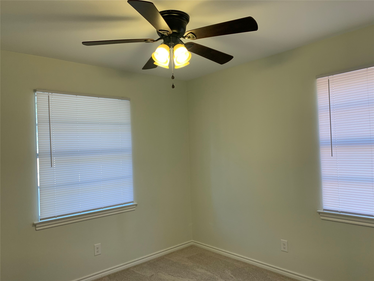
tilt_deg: +1.2
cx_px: 187
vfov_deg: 53.1
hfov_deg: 67.3
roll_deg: +2.4
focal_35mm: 26
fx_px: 281
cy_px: 140
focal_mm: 4.25
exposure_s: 1/120
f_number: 1.8
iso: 80
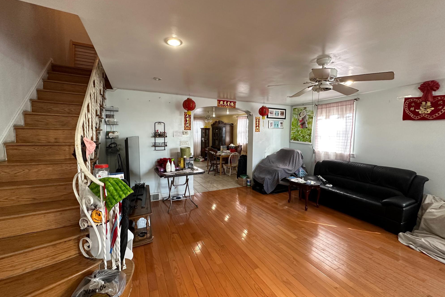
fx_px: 185
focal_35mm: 15
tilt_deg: -4.3
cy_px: 148
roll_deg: -1.1
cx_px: 222
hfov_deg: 100.4
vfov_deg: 77.3
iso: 320
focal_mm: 2.22
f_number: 2.2
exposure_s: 1/120
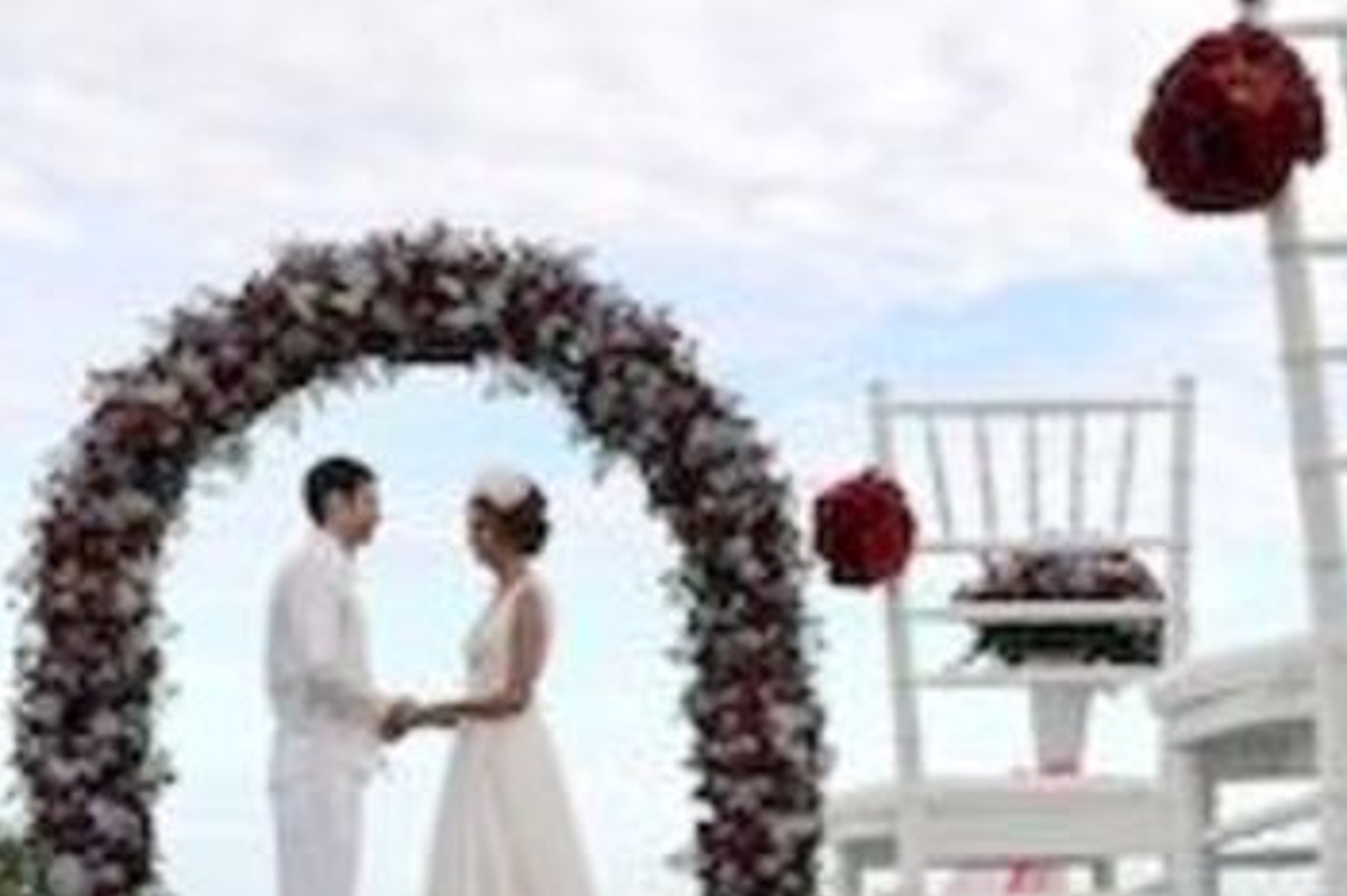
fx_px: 2693
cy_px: 700
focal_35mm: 72
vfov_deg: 18.8
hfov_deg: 27.7
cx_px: 362
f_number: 6.3
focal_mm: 35
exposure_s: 1/100
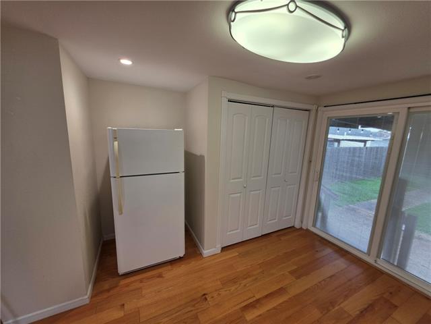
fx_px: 162
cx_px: 216
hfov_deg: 106.2
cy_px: 162
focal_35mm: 13
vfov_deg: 89.9
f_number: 1.9
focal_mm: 2.2
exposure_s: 1/120
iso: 80
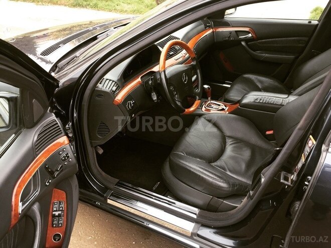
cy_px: 124
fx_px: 277
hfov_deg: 61.7
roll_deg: +0.9
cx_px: 166
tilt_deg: -32.8
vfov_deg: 48.2
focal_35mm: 29
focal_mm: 4.15
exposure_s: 1/50
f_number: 2.2
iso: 32
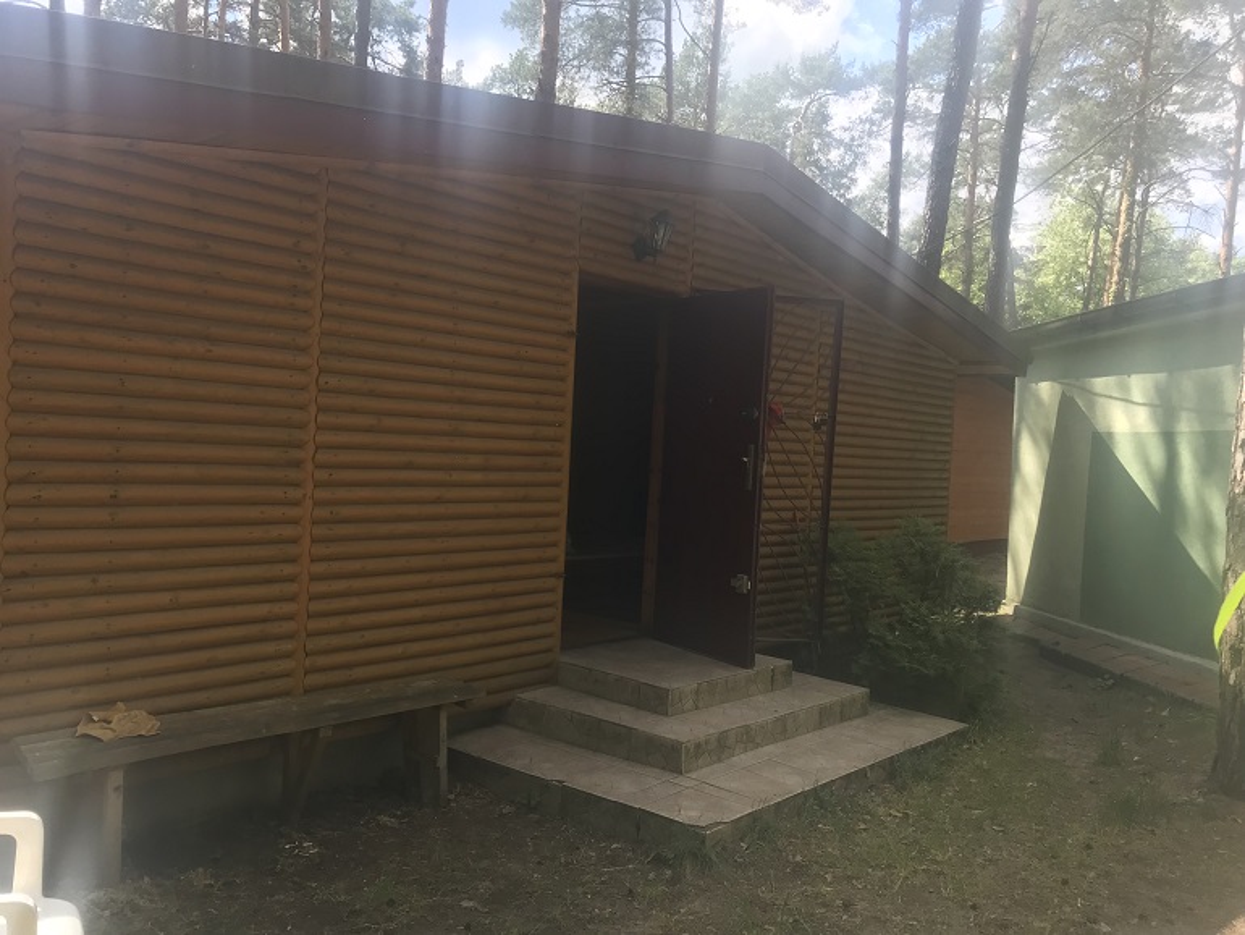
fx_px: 1007
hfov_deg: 63.4
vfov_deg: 49.8
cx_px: 622
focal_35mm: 28
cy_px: 468
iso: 20
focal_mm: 3.99
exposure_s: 1/356
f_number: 1.8
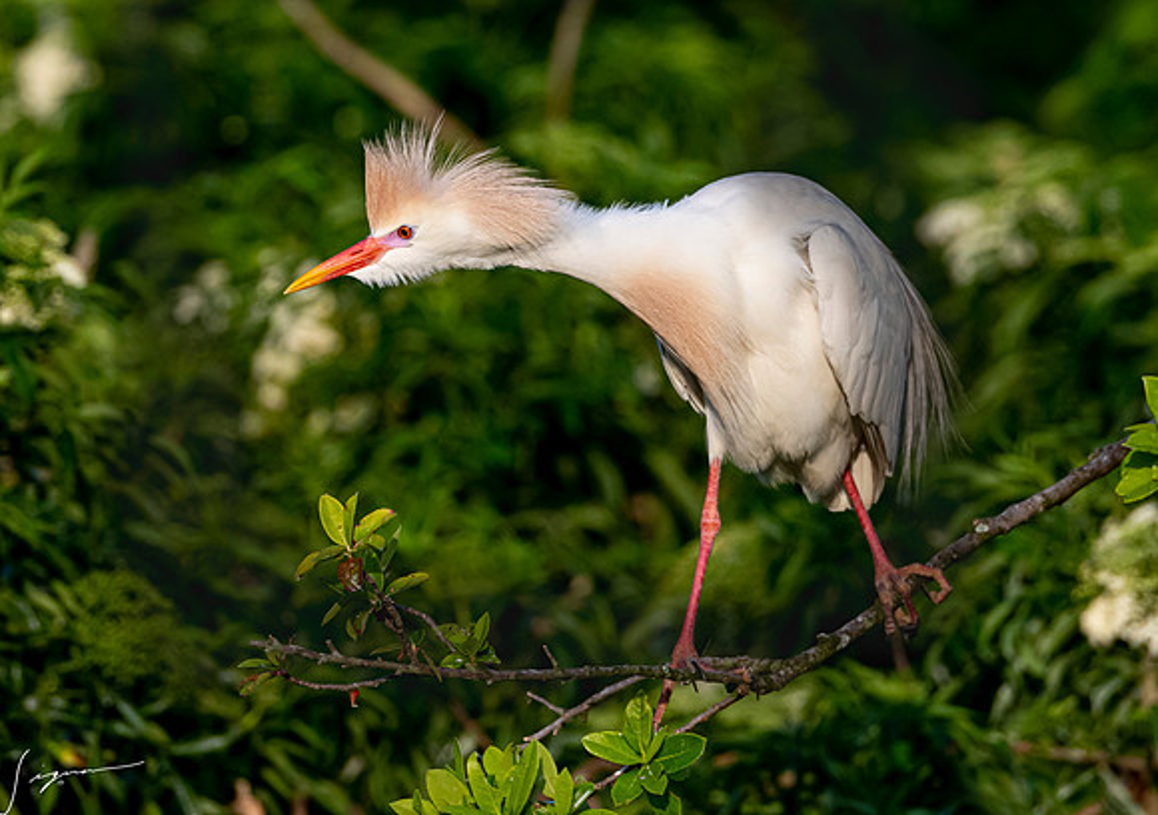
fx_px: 24370
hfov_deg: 2.7
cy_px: 257
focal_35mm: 745
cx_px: 488
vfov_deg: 1.9
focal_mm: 400
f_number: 8
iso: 900
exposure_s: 1/1000
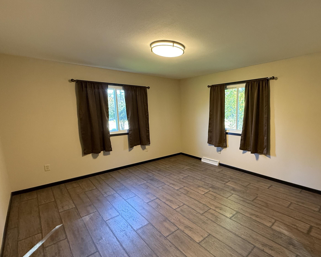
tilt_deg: -8.9
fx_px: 171
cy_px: 134
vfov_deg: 73.8
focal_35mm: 18
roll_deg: -0.1
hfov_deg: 84.3
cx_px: 205
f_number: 2.2
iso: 400
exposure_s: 1/60
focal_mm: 2.22
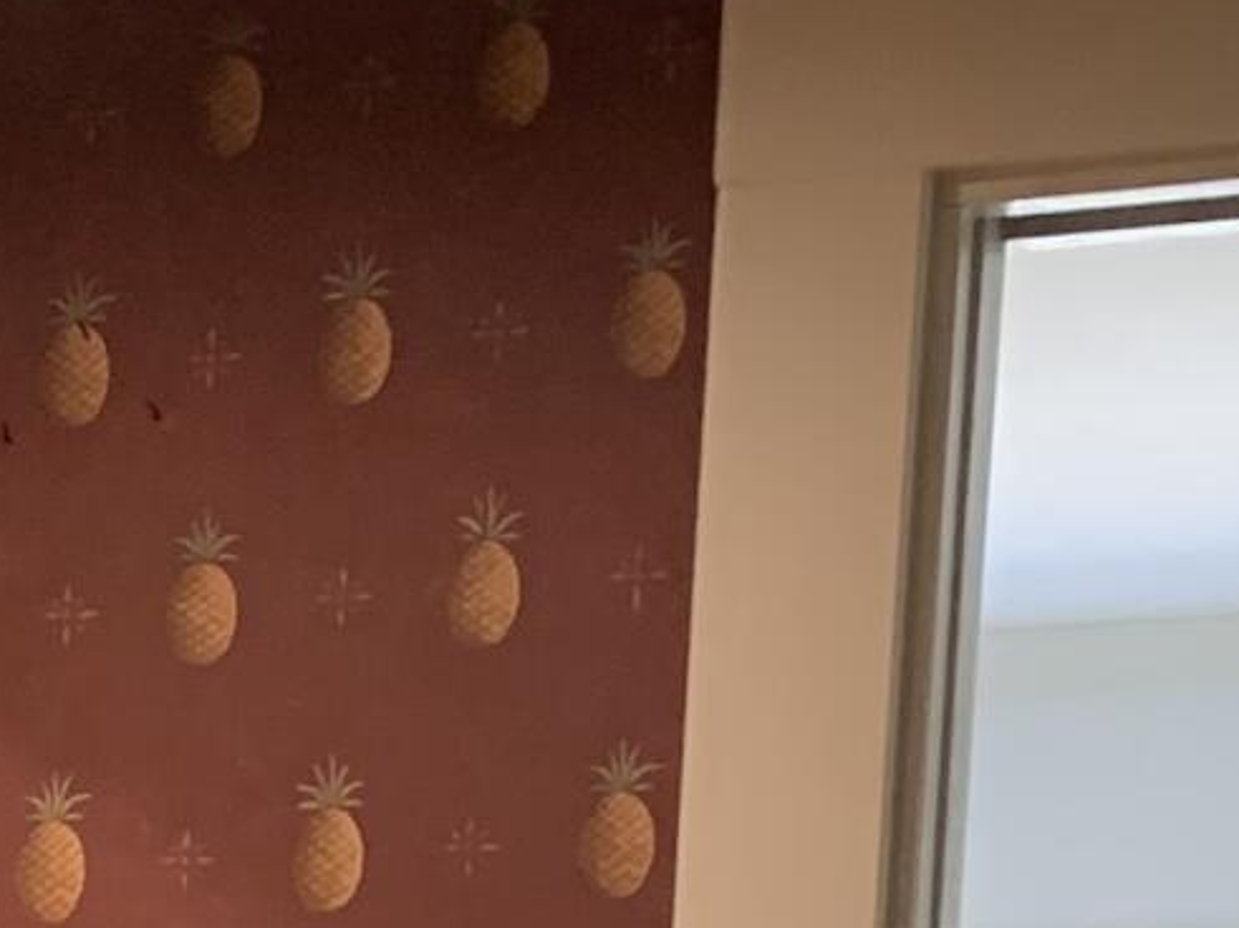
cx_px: -1317
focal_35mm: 159
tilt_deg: -8.9
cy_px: 2363
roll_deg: -0.6
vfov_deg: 8.4
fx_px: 5690
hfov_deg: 11.2
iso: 160
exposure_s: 1/60
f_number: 1.8
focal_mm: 4.25
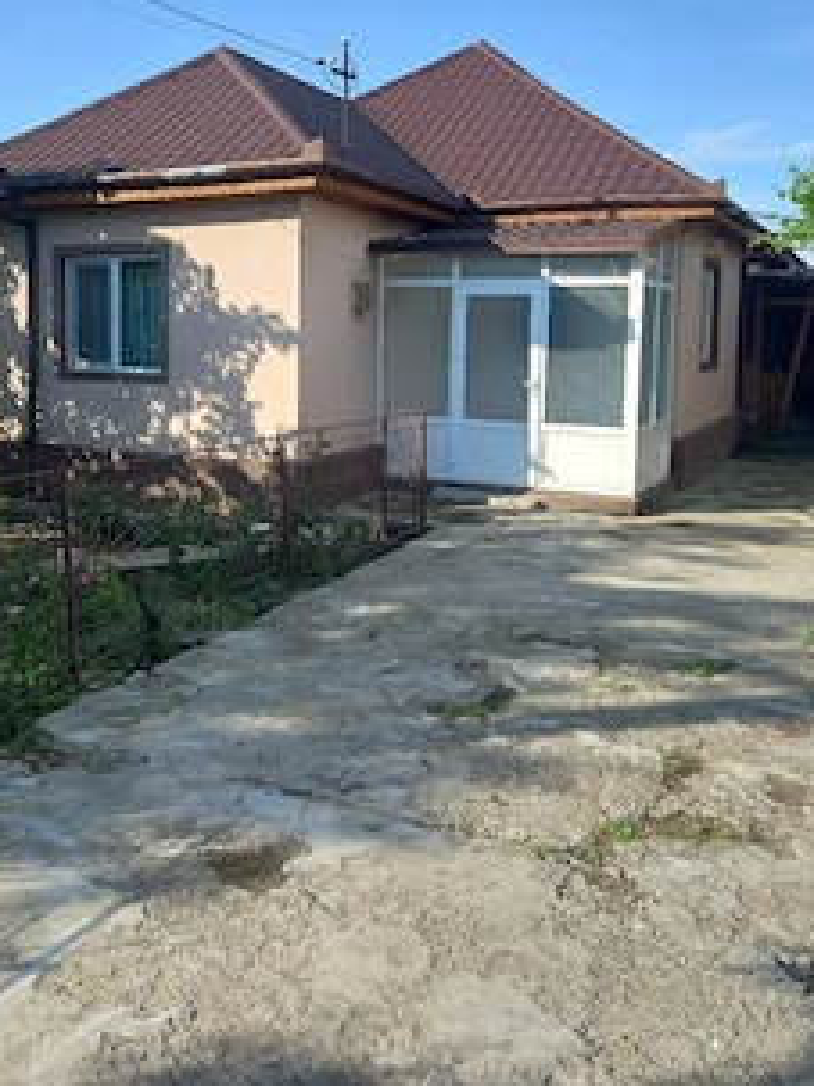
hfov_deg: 42.7
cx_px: 333
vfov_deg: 54.7
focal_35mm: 33
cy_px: 401
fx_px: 1035
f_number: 2
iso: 25
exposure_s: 1/400
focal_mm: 4.6
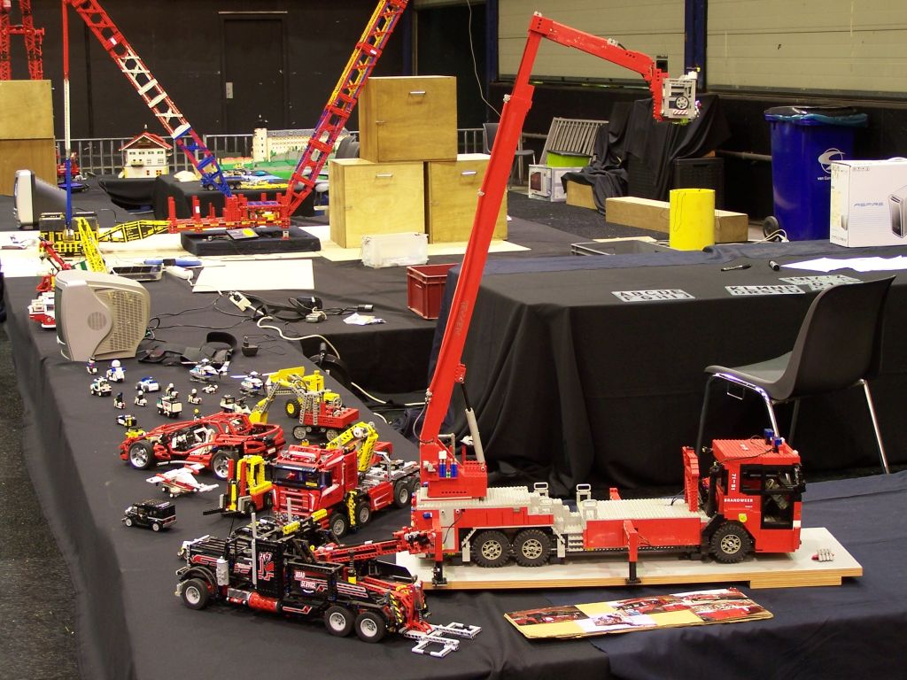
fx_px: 1546
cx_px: 454
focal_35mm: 59
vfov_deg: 24.8
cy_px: 340
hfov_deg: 32.7
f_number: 3.1
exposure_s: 1/2
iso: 80
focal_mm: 9.8
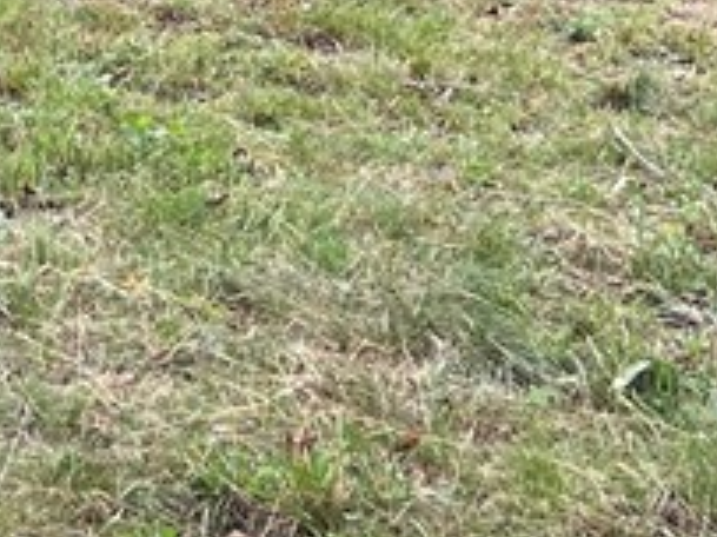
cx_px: -431
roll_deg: -1.2
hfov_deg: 13.9
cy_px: -488
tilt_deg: -0.6
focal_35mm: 131
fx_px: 2712
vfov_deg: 10.5
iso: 50
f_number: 1.5
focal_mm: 5.7
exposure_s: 1/413
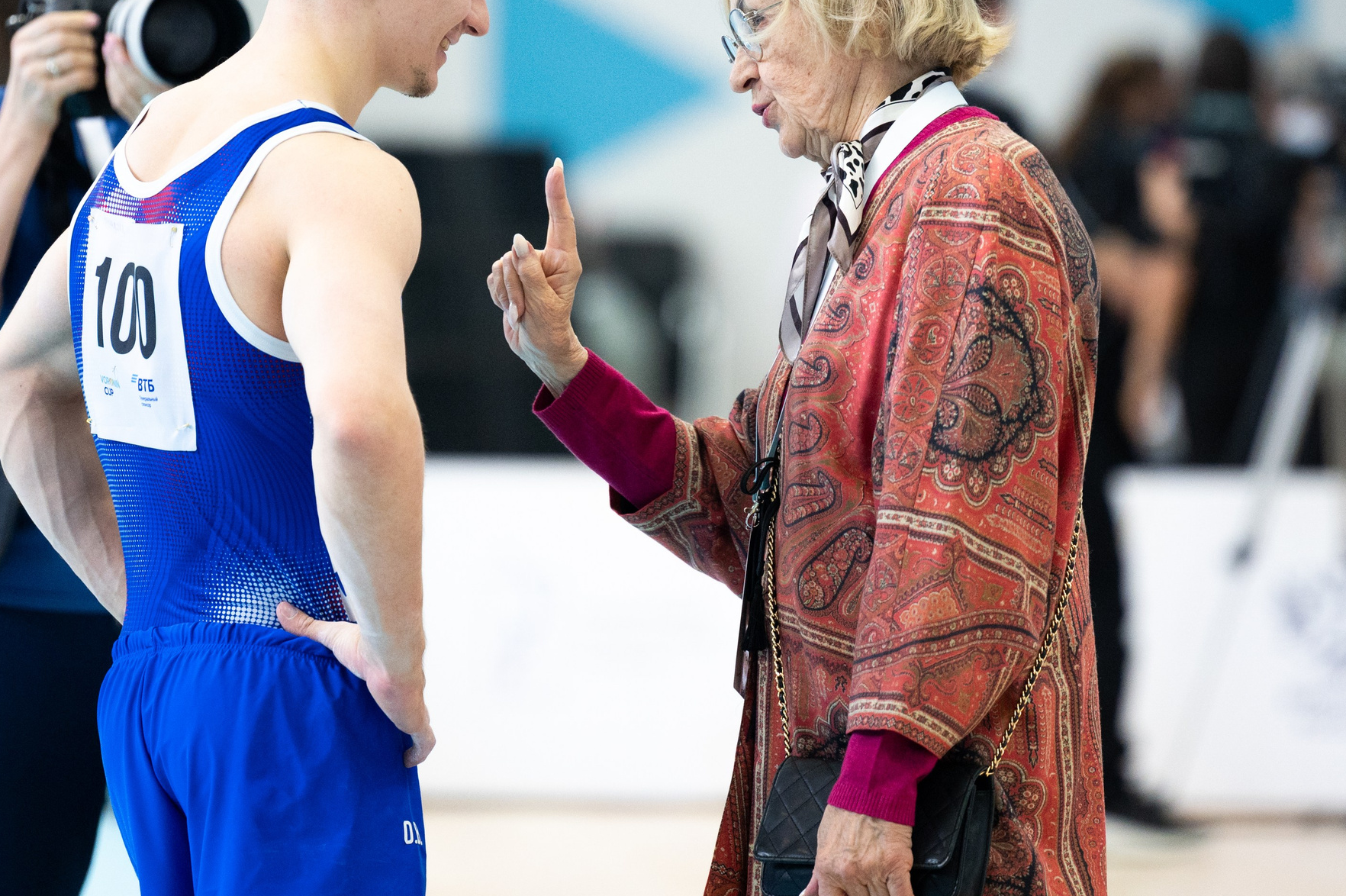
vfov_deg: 4.1
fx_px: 12592
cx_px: 672
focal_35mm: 337
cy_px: 257
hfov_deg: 6.1
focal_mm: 200
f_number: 2.8
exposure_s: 1/1000
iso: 2000
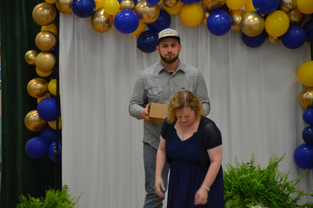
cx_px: 156
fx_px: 1822
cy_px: 104
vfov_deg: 6.5
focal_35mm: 210
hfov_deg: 9.8
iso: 1600
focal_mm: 140
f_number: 5.6
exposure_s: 1/60
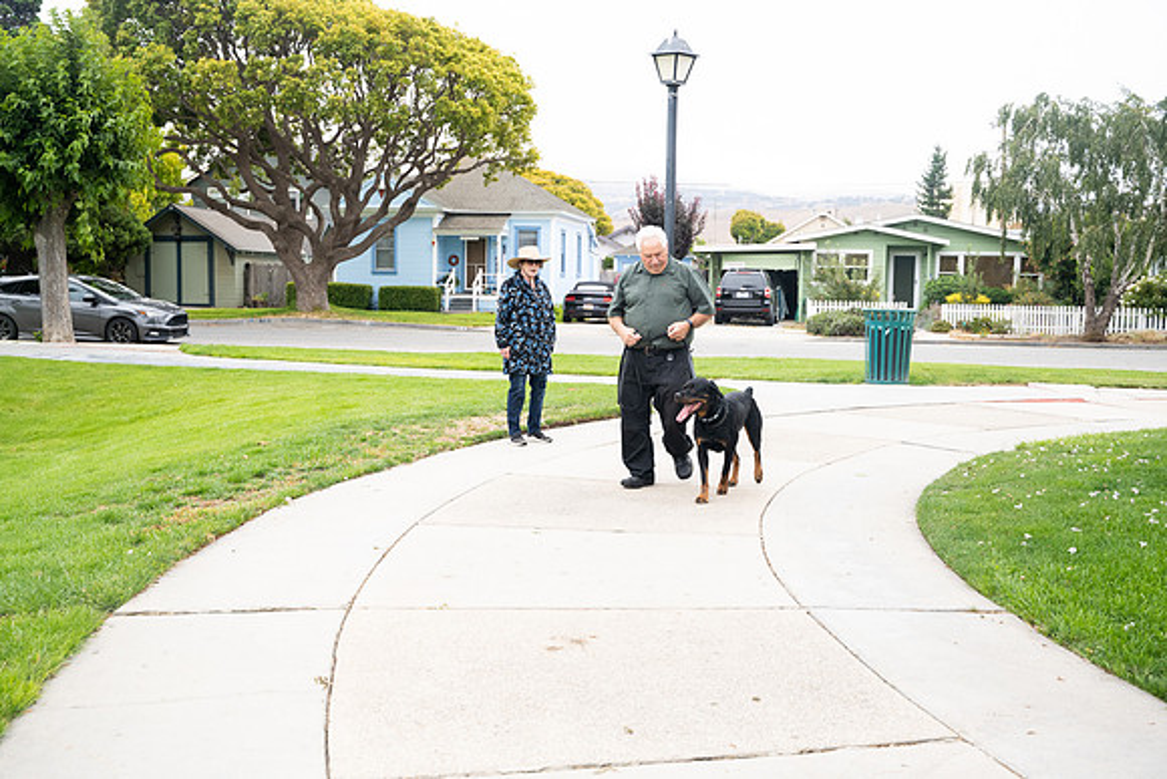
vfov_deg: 33.4
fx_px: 1297
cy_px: 390
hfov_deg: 48.4
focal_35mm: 40
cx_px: 584
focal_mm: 40
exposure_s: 1/500
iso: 640
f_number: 4
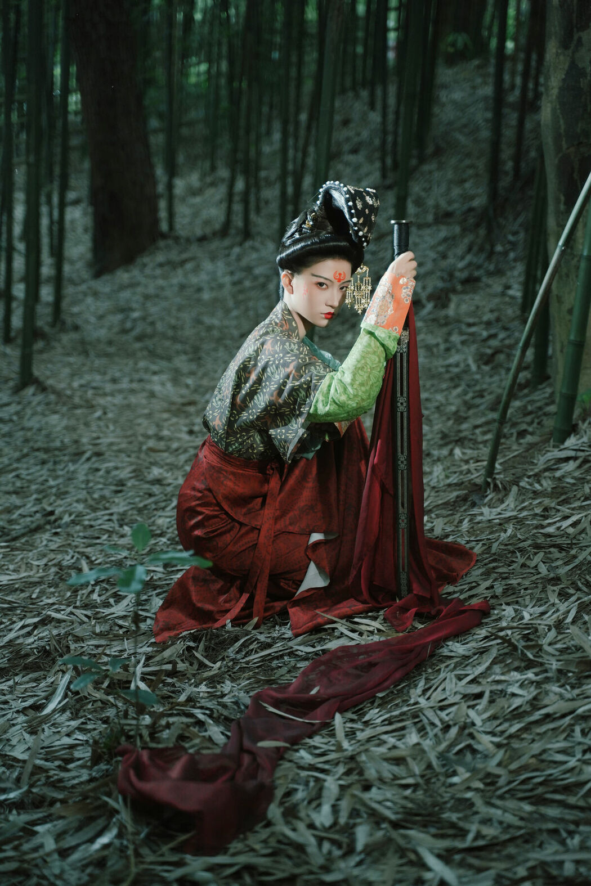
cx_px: 296
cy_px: 443
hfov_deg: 19.7
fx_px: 1699
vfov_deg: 29.2
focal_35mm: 69
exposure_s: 1/200
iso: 1600
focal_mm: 69
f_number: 2.8
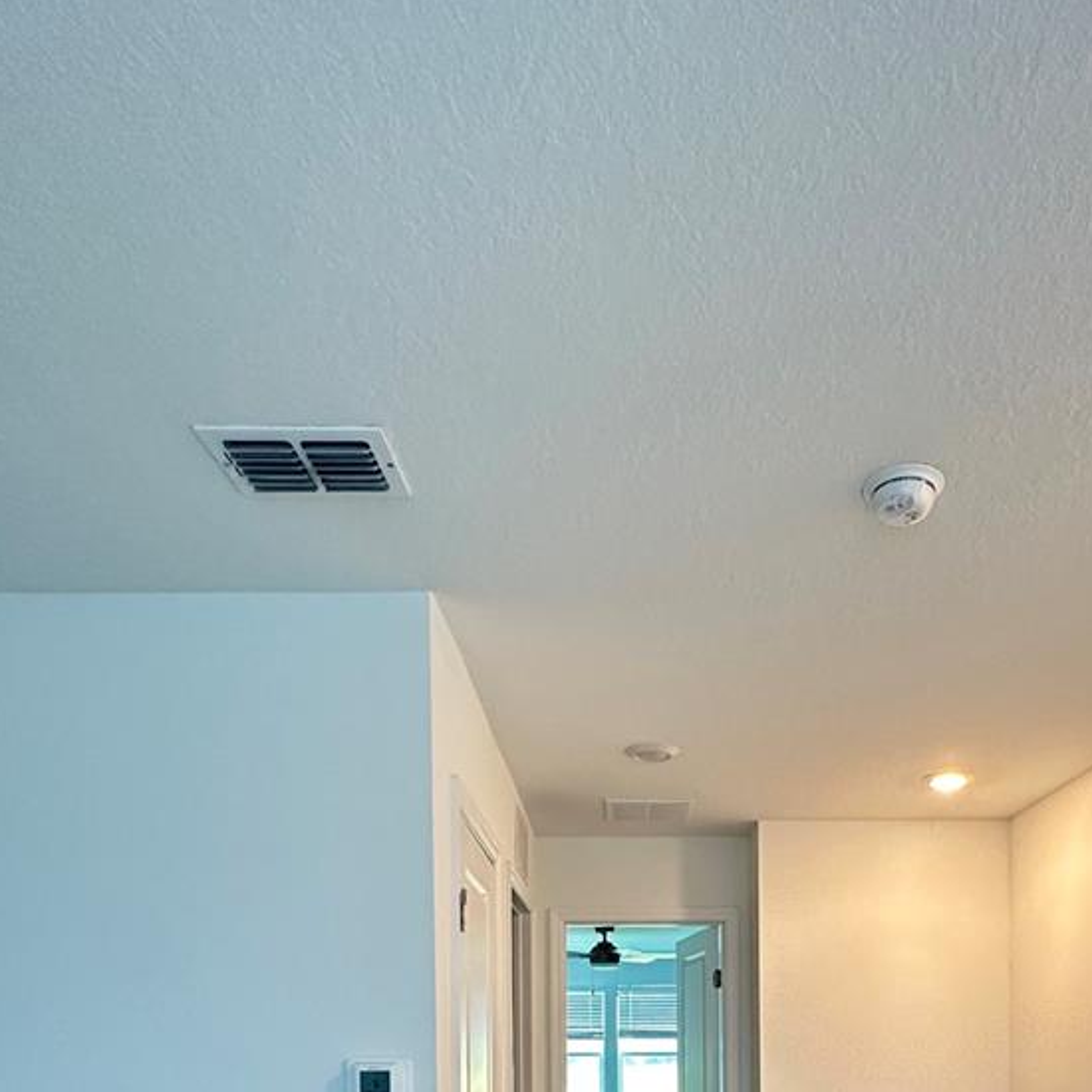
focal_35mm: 27
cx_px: 661
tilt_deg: +0.5
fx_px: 964
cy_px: 1048
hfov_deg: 58.5
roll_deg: -0.1
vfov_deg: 50.0
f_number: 2.2
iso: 250
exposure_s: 1/60
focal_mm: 2.22
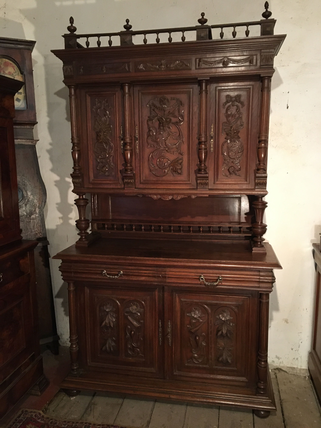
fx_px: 359
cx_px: 160
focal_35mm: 29
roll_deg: -1.0
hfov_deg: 48.2
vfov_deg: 61.7
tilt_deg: -8.2
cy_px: 214
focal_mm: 4.15
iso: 200
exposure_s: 1/17
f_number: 2.2
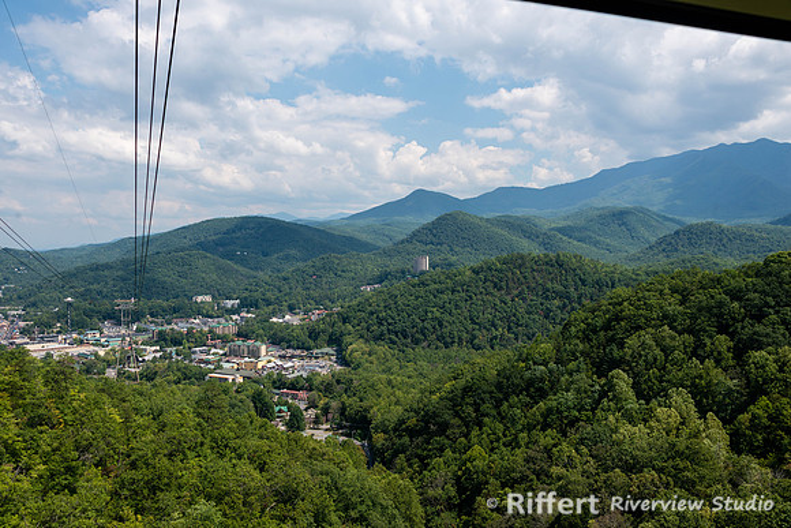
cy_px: 264
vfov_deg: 41.1
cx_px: 396
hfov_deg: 58.7
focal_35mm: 32
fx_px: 703
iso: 100
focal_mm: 32
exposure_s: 1/320
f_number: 8
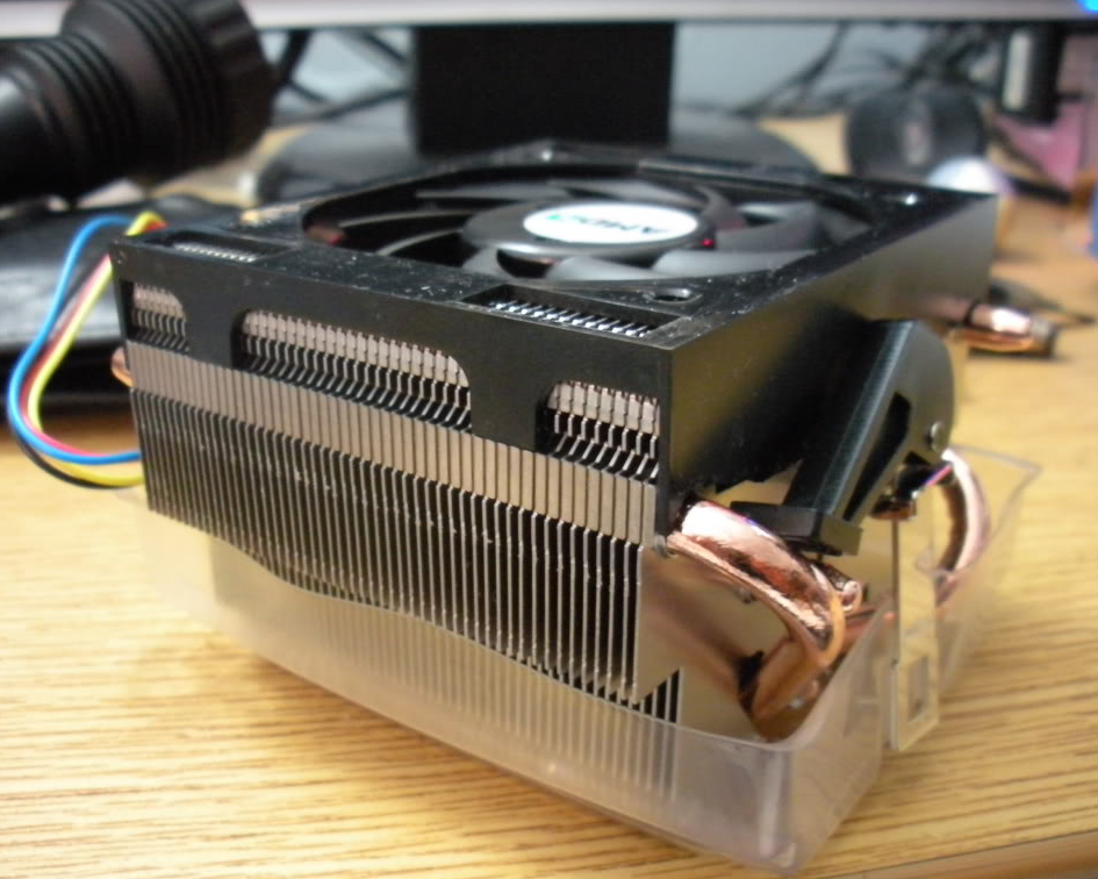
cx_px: 528
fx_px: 1202
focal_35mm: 37
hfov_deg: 49.1
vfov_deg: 40.1
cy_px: 434
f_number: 3.5
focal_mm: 6.3
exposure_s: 1/7.5
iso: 800
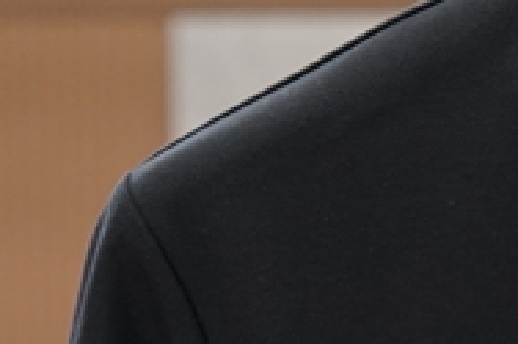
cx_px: 923
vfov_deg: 3.1
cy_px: 438
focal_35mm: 448
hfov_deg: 4.6
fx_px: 6440
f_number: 3.5
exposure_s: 1/125
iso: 500
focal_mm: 52
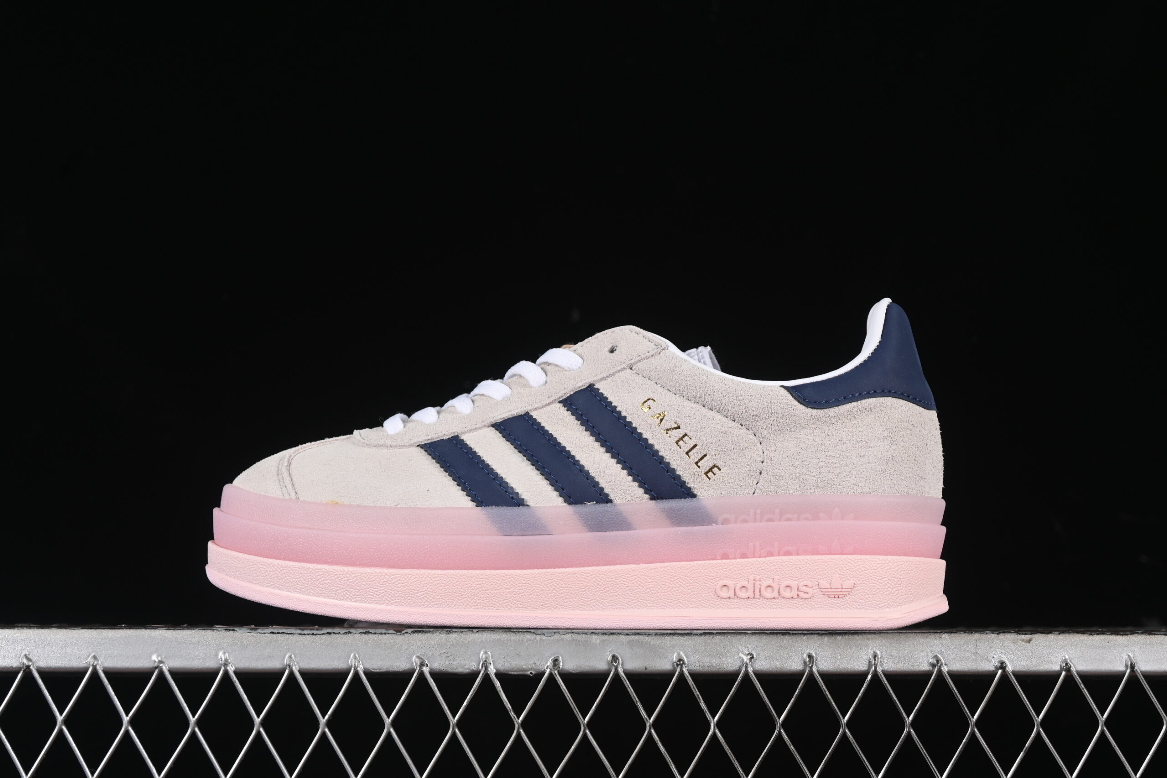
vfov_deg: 18.2
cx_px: 584
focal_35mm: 75
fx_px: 2431
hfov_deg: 27.0
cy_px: 389
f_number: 8
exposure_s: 1/80
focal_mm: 50
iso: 160
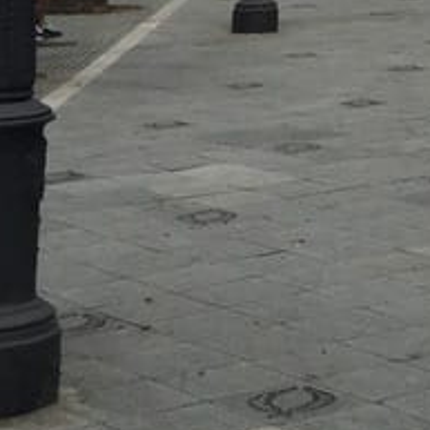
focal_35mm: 136
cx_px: 708
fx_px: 1911
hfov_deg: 12.0
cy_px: -501
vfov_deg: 11.3
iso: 32
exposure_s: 1/4405
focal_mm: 4.15
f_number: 2.2
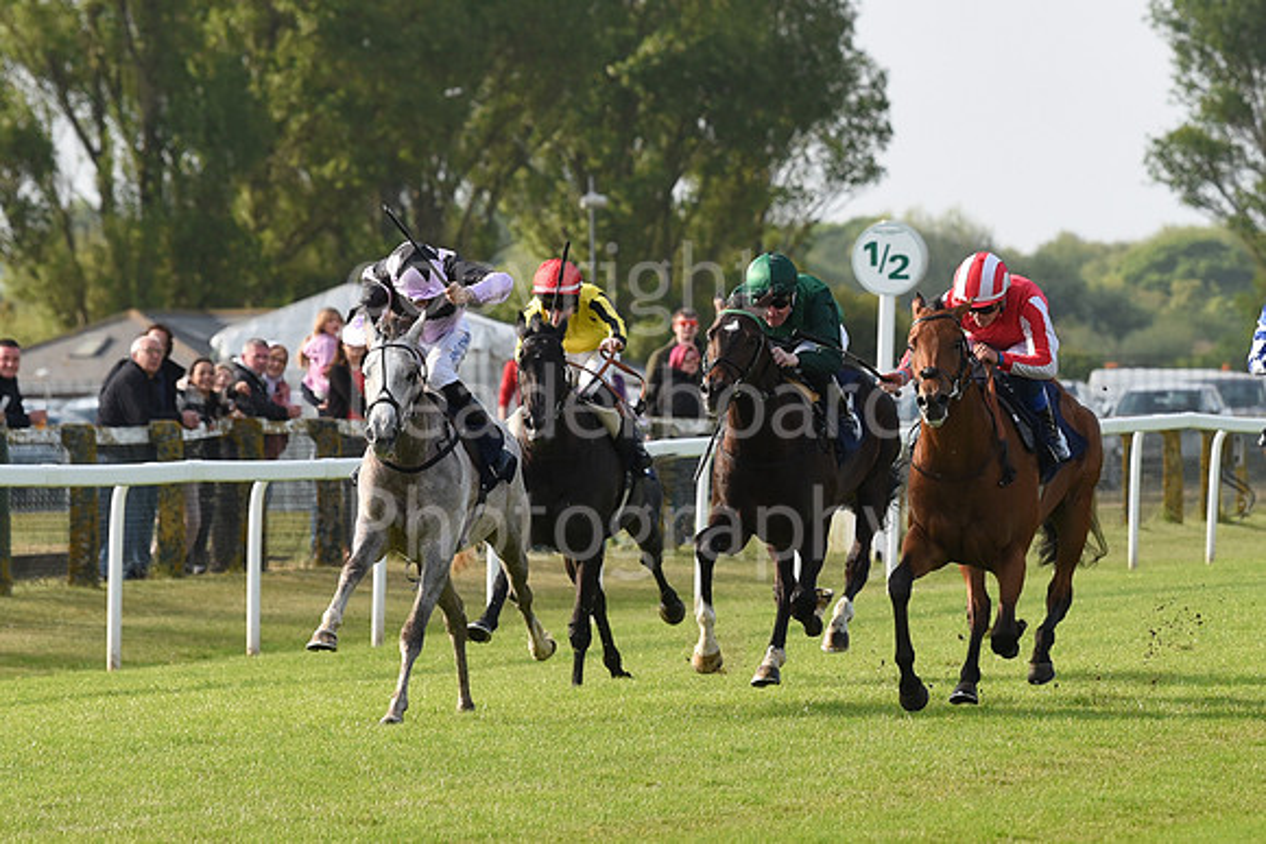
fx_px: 7035
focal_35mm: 200
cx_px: 633
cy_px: 422
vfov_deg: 6.9
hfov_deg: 10.3
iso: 800
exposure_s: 1/2000
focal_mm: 200
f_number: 5.6
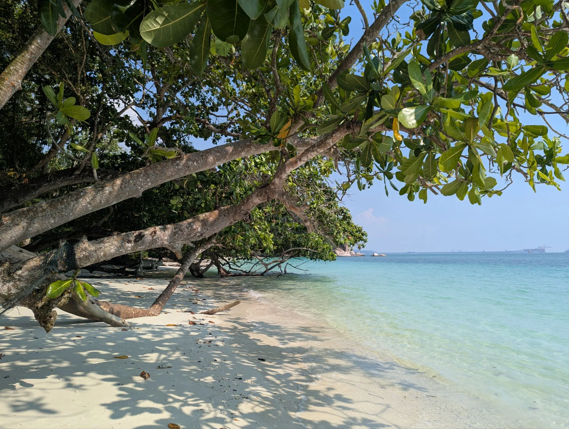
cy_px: 214
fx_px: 395
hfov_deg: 71.5
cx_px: 284
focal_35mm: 24
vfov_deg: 56.9
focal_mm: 6.81
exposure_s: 1/1953
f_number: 1.85
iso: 50
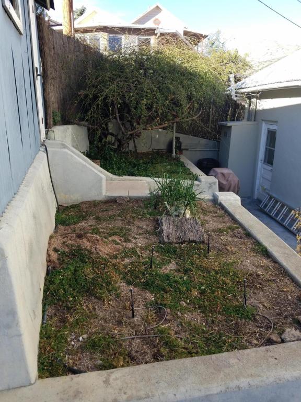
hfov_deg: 53.1
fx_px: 301
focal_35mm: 26
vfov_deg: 67.3
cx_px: 150
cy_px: 201
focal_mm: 4.2
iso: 50
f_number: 1.7
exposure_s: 1/494
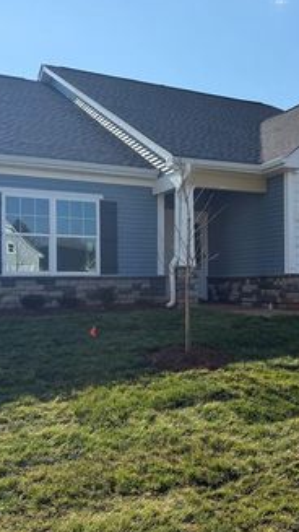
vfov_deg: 50.5
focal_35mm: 40
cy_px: 269
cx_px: 224
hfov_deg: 29.2
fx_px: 564
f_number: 1.78
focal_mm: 6.76
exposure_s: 1/6173
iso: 100
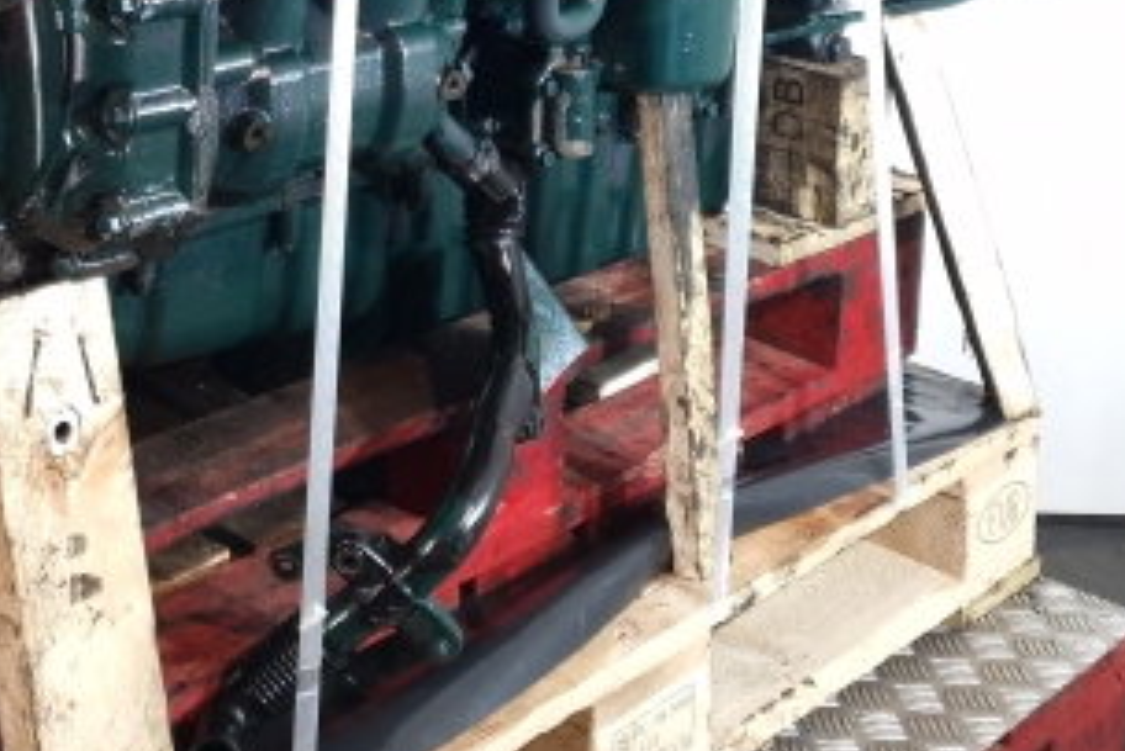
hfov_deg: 31.1
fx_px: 1970
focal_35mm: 63
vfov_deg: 20.0
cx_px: 233
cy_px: -189
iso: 125
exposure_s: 1/50
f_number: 1.8
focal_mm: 6.4
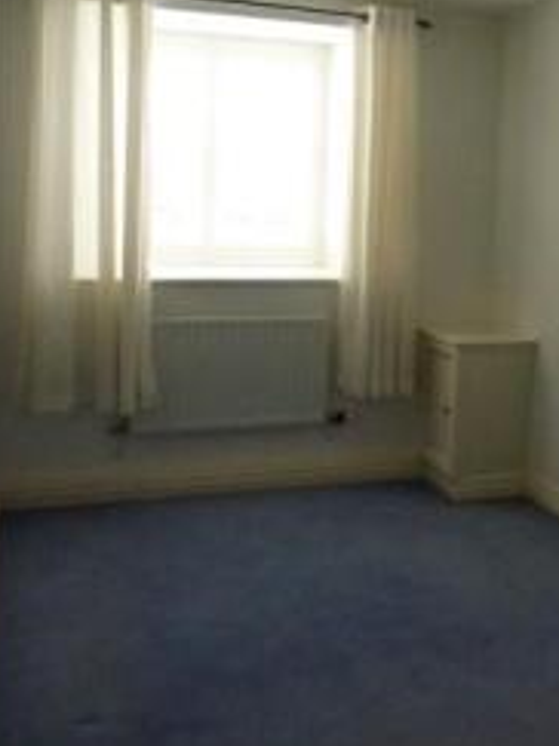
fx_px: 970
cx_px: 473
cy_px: 278
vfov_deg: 41.8
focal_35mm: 45
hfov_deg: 31.1
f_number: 3.3
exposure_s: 1/30
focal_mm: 4.1
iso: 640
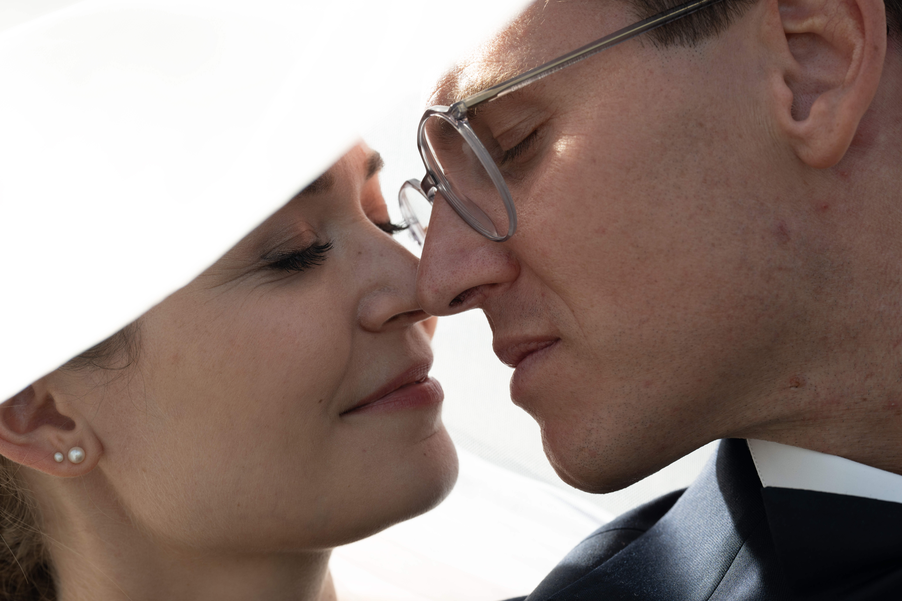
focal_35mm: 85
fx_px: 2130
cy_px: 300
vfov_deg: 16.1
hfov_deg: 23.9
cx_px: 451
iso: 100
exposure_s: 1/200
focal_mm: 85
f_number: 8
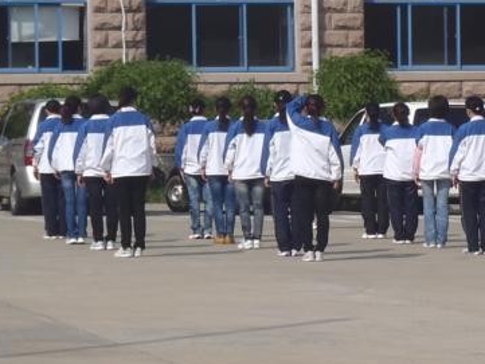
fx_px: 3168
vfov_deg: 6.6
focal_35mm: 226
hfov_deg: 8.7
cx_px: 421
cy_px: 183
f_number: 6.3
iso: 80
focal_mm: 18.2
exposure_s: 1/400
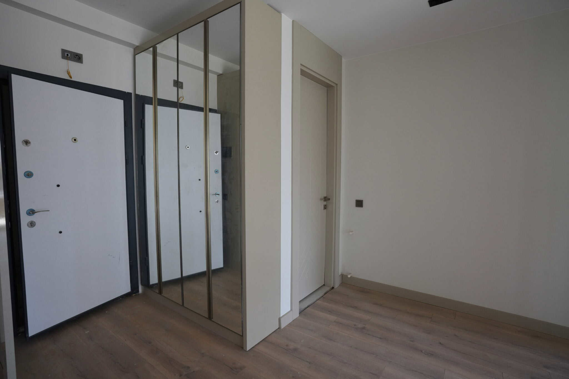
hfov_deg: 93.3
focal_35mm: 17
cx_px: 284
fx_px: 269
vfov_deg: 70.4
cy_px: 190
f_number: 4
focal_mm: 17
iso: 1000
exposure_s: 1/160
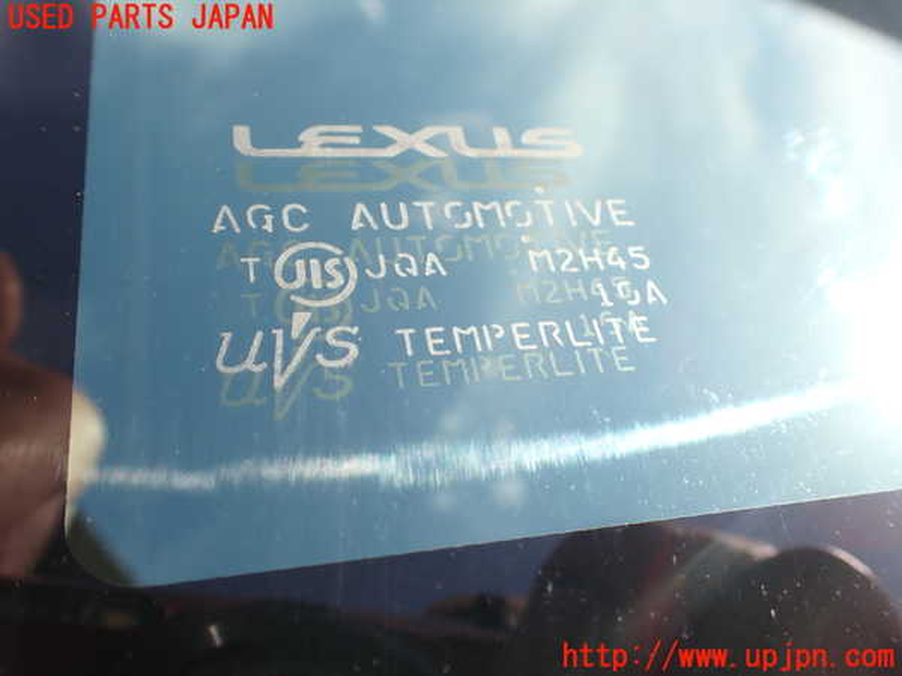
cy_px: 338
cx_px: 451
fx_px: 782
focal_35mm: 30
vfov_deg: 46.8
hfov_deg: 60.0
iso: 100
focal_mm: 5.4
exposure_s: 1/500
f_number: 3.2
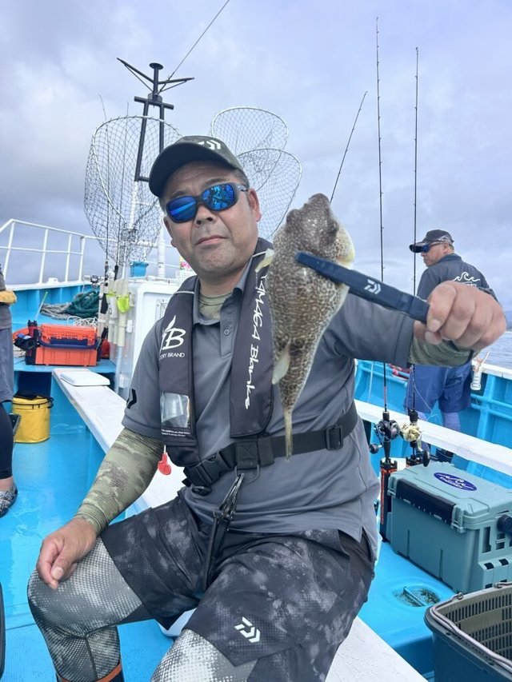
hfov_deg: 53.1
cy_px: 341
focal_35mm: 26
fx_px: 513
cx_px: 256
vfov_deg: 67.3
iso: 50
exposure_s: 1/3356
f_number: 1.5
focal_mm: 5.7
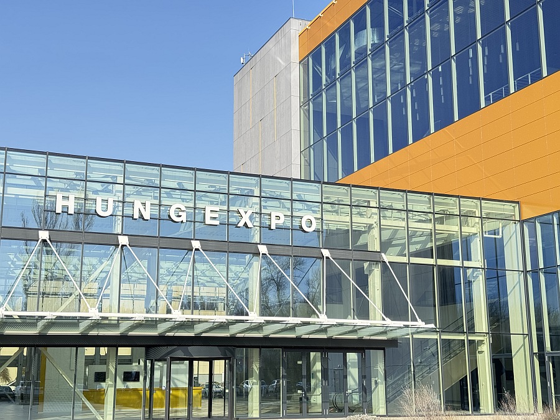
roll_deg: +0.8
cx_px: 280
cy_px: 210
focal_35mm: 48
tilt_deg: +12.4
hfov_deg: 39.7
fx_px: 777
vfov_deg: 30.3
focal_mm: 6.76
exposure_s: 1/1724
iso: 64
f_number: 1.78
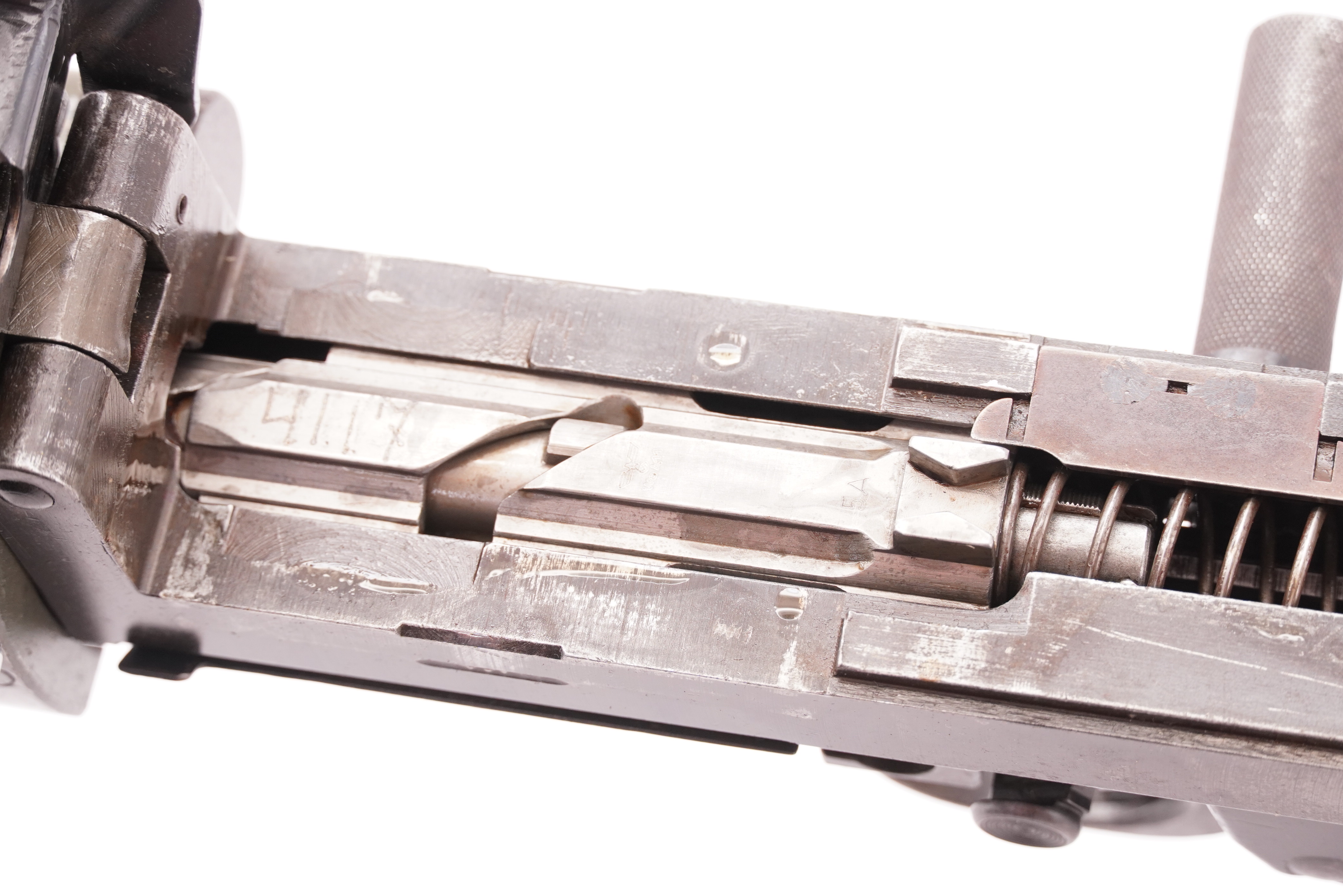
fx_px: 3451
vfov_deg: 14.8
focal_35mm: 93
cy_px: 448
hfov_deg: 22.0
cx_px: 675
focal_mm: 61
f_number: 5.6
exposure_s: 1/125
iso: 1000
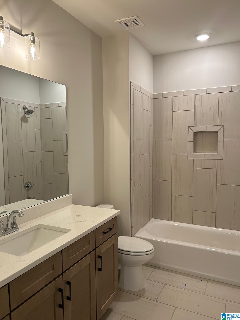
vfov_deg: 67.3
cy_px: 160
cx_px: 120
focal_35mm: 26
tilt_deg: -4.1
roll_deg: +0.7
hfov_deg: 53.1
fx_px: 240
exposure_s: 1/120
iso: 125
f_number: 1.5
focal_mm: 5.7
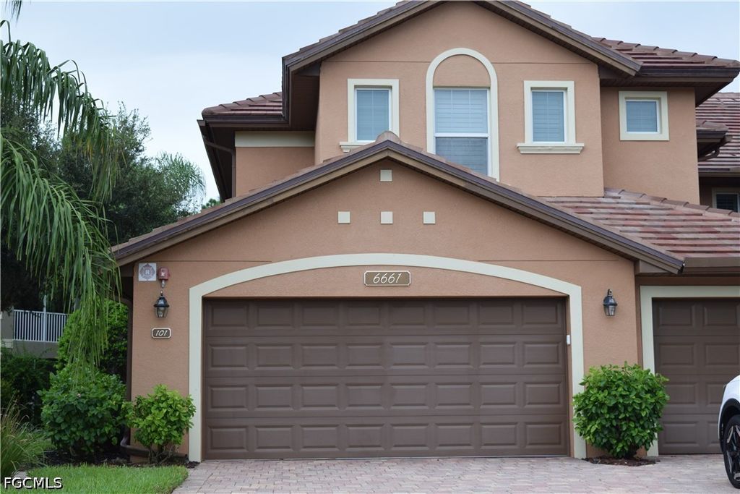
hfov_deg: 33.4
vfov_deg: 22.6
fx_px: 1233
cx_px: 370
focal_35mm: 60
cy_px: 247
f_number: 8
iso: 400
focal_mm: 40
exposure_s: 1/250
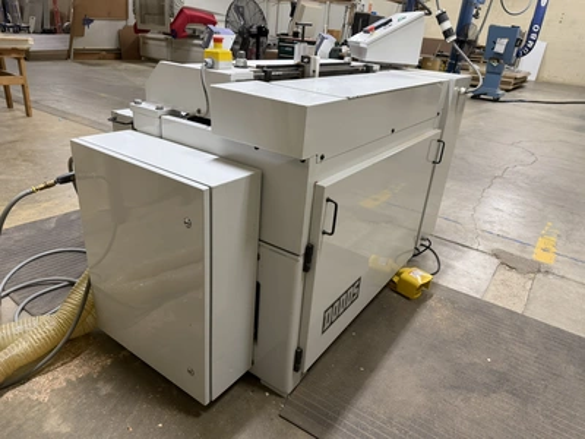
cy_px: 220
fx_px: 406
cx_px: 292
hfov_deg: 71.6
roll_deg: -5.1
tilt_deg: -25.7
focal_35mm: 24
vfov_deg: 56.8
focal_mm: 6.76
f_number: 1.78
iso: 160
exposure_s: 1/60
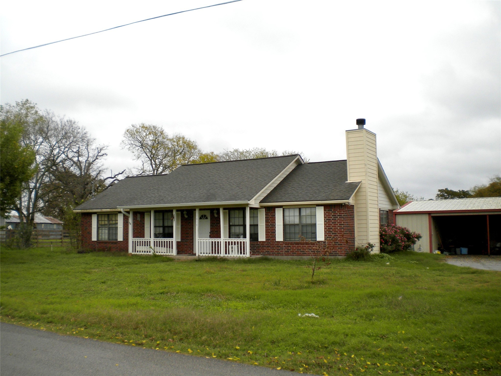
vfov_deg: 40.7
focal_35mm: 35
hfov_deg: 52.6
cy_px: 188
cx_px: 250
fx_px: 507
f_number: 4.6
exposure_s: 1/211
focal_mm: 6.3
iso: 113
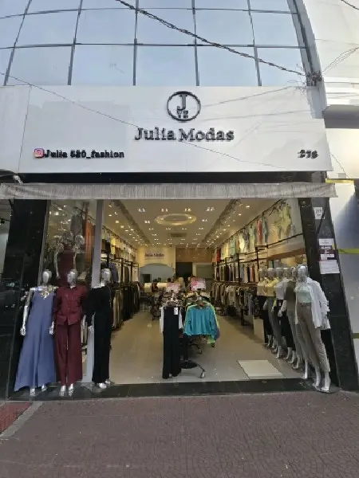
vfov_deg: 106.2
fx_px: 180
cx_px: 180
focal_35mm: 13
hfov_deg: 89.9
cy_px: 239
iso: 50
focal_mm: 2.2
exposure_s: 1/625
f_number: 2.2
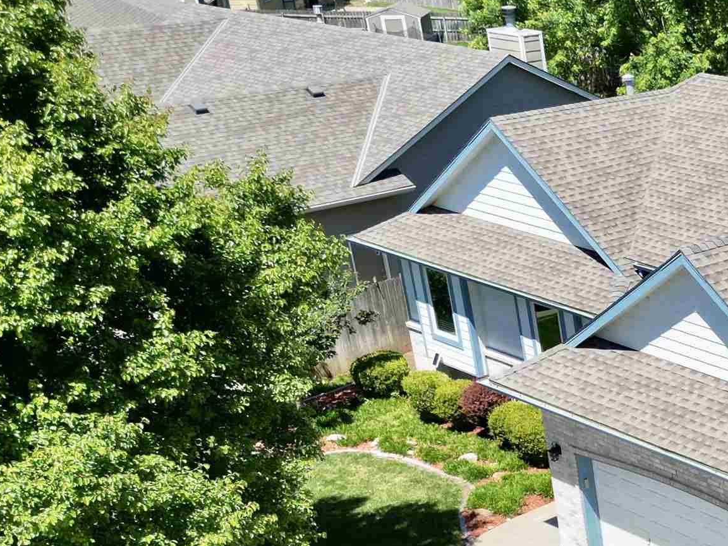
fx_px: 1346
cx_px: 923
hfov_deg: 26.2
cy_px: 589
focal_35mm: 64
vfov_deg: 21.8
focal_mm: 6.72
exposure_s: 1/2000
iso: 100
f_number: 1.7
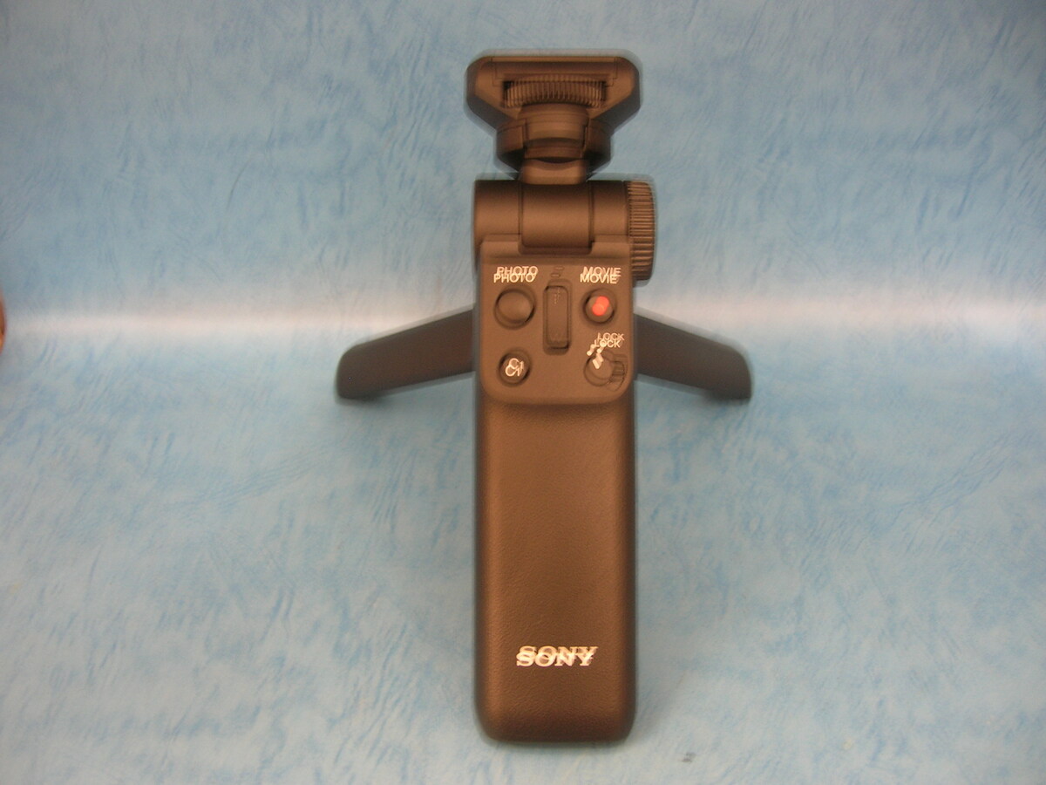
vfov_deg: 41.8
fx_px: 1027
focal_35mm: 34
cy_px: 392
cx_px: 523
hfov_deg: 54.0
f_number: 2.9
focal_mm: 5.7
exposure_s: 1/5.1
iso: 50
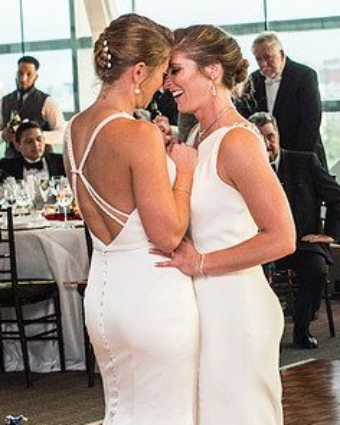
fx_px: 1585
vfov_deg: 15.3
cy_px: 160
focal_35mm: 126
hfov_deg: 12.2
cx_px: 279
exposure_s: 1/200
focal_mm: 50
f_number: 3.2
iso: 400
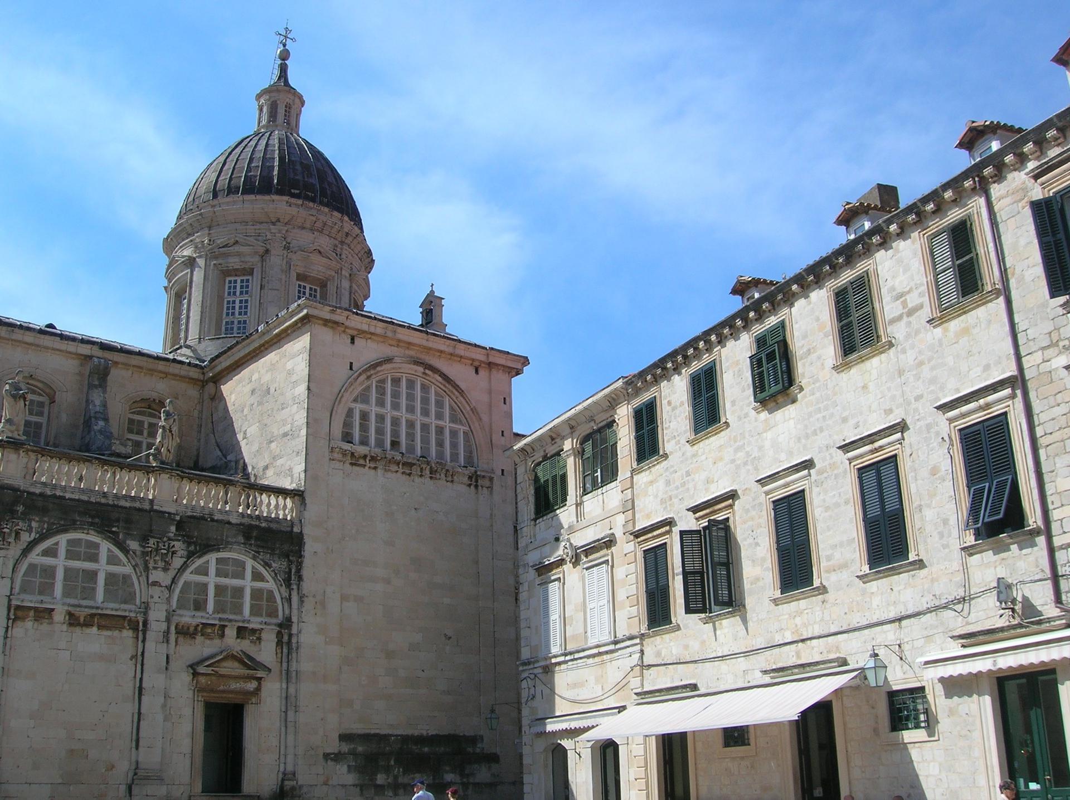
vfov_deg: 40.6
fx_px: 1081
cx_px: 535
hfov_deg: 52.7
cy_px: 400
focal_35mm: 35
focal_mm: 5.8
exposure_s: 1/483
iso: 50
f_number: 4.9
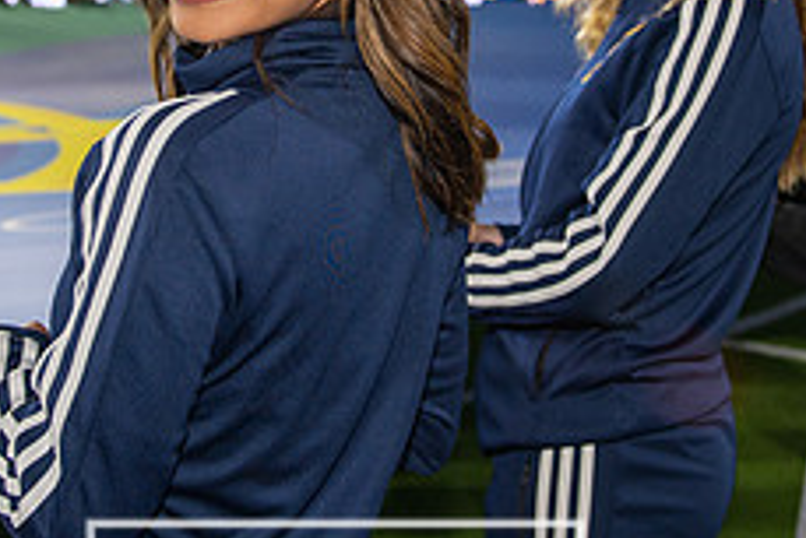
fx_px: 1815
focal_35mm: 81
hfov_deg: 25.0
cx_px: 334
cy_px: 40
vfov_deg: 16.6
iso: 800
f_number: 4
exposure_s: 1/320
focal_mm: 32
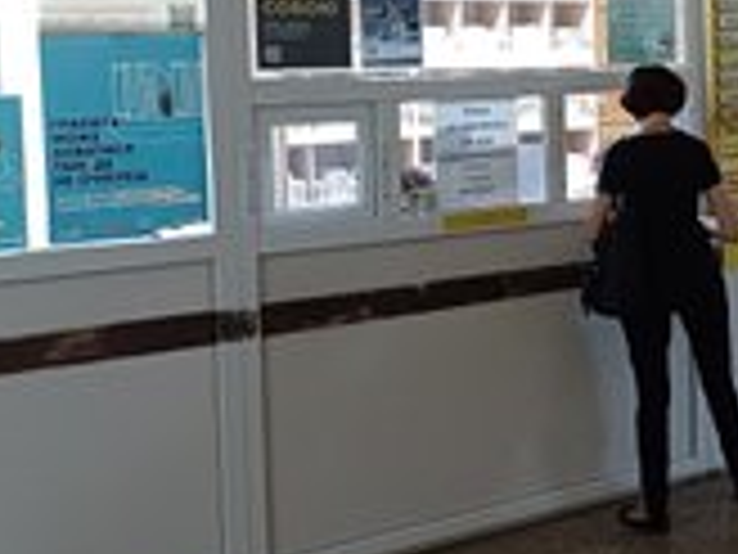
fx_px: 1300
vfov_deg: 23.8
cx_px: 742
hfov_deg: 29.5
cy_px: 135
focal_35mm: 61
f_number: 1.8
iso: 500
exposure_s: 1/25
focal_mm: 4.65
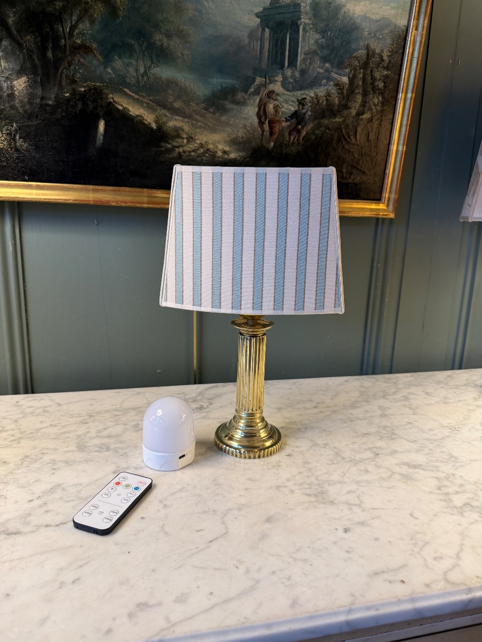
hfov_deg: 56.8
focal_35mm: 24
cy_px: 321
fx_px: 446
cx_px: 241
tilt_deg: -13.6
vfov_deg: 71.6
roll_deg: -0.9
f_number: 1.78
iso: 200
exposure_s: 1/100
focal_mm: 6.76
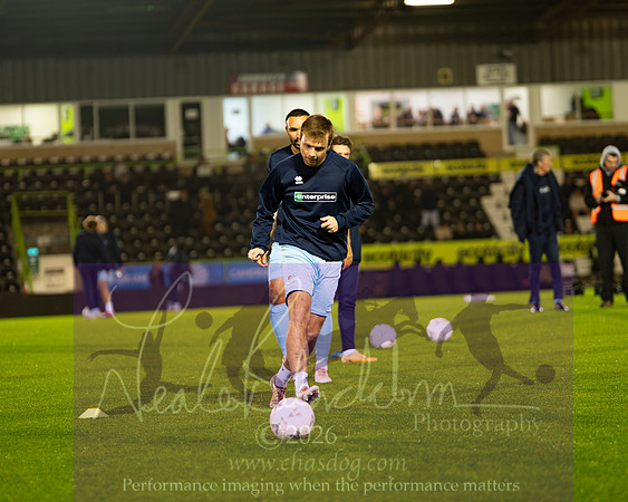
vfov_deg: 10.8
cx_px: 310
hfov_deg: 13.5
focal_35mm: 143
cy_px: 251
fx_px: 2657
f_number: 1.4
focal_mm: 85
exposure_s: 1/1600
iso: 1800
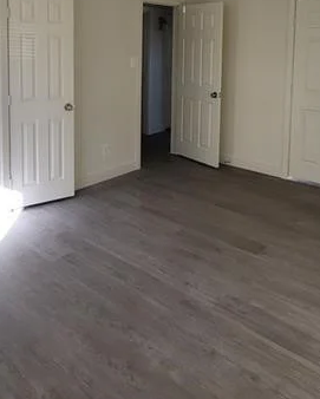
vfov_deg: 54.2
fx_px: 355
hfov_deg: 48.5
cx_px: 149
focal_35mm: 30
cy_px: 72
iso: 64
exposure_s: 1/100
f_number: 2.2
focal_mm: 2.2
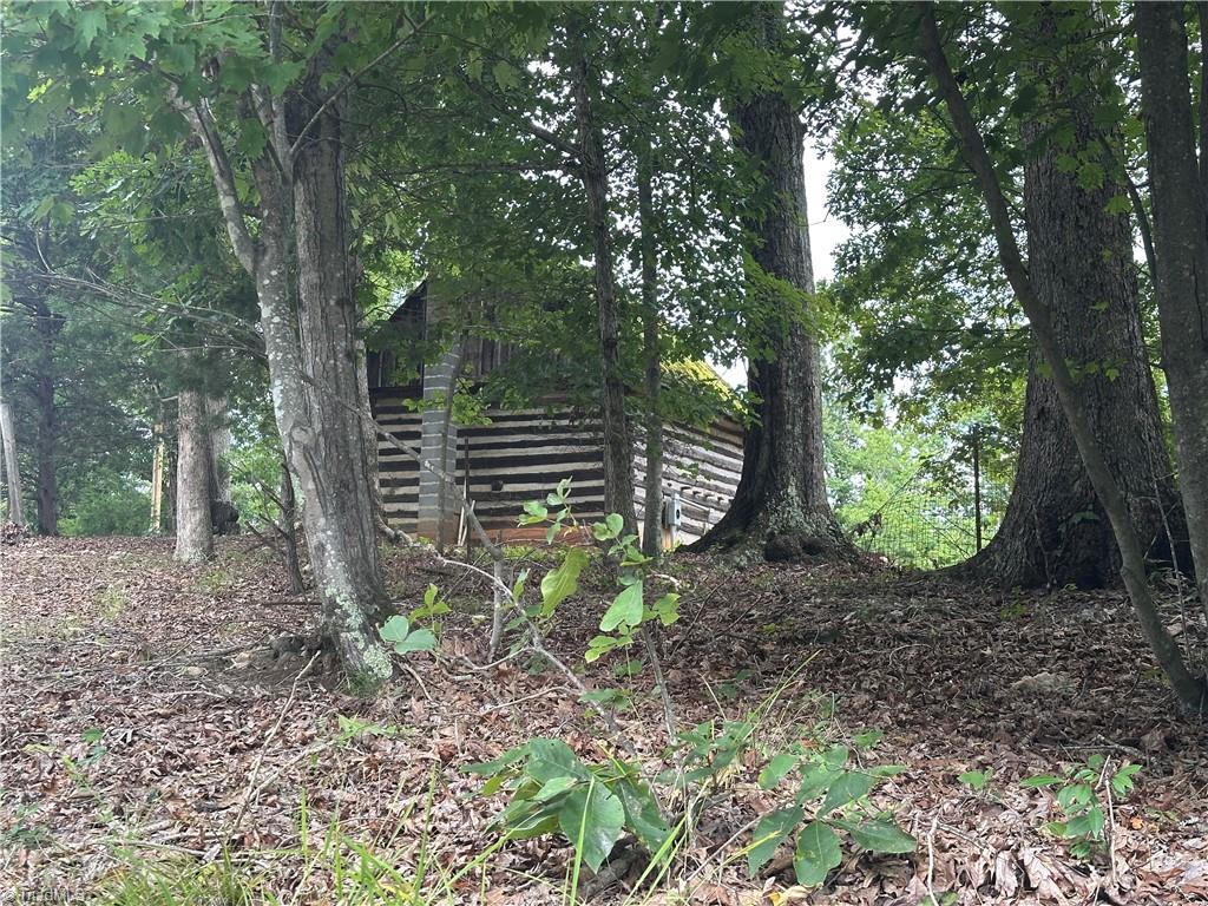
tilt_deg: +8.7
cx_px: 604
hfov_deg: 39.7
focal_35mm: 48
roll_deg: -0.8
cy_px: 453
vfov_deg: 30.3
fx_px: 1675
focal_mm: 6.86
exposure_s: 1/220
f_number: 1.78
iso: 64
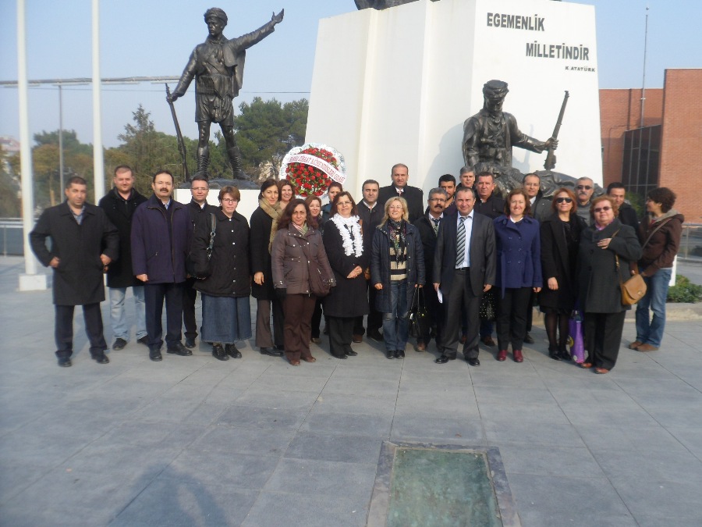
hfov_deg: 65.3
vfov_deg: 51.4
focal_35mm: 27
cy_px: 264
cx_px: 351
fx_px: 548
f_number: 3.3
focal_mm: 4.9
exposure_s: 1/750
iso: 80
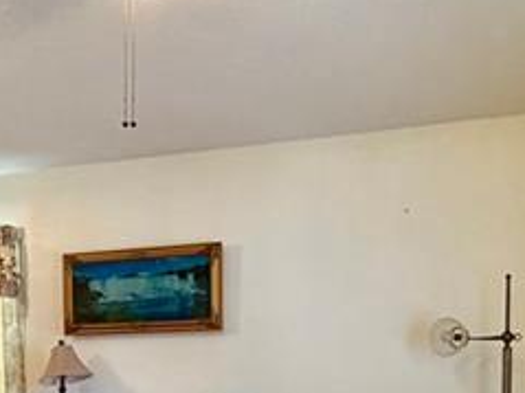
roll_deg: +0.1
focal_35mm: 60
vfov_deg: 23.2
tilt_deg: -2.1
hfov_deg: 31.5
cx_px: 121
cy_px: 411
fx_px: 910
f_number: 2.2
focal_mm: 2.22
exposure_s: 1/60
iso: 320
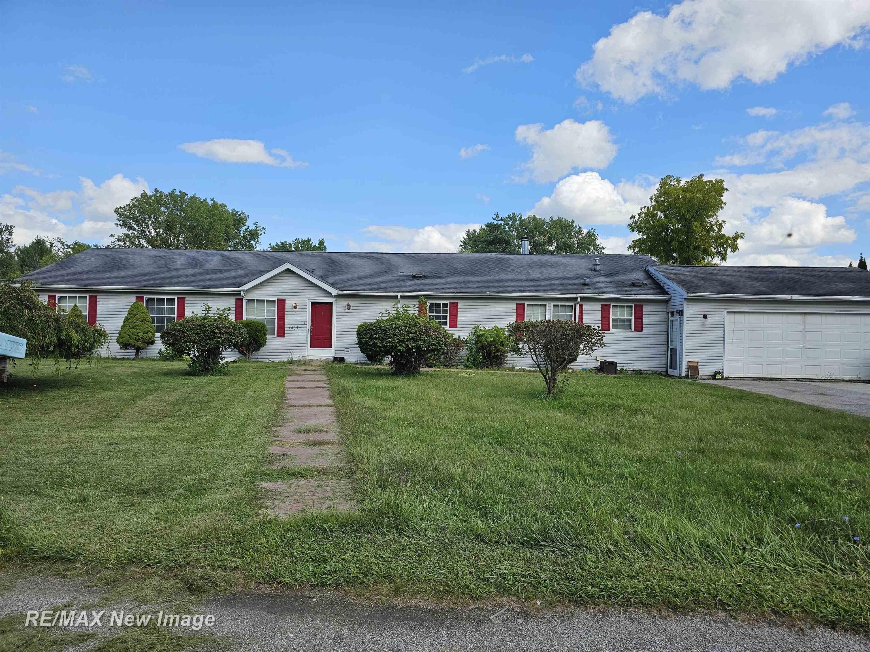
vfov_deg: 58.9
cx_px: 435
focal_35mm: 23
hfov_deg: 73.9
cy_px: 326
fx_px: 578
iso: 32
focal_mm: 6.3
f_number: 1.7
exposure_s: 1/2000
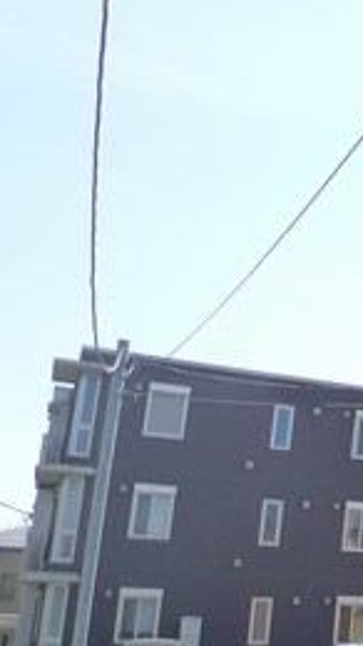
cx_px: 990
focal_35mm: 58
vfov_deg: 35.7
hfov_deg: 12.6
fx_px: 994
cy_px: 435
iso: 125
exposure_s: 1/1000
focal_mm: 3.9
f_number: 2
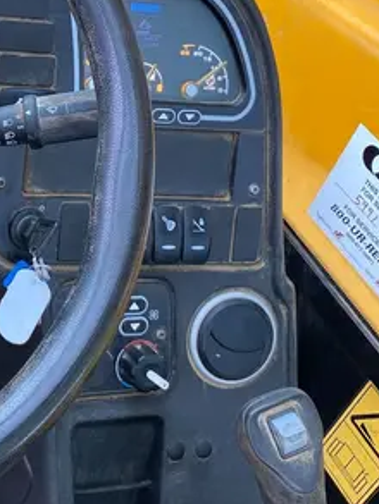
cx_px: -57
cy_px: 35
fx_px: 948
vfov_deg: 28.5
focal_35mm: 65
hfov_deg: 21.3
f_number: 1.8
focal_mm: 4.25
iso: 40
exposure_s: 1/122
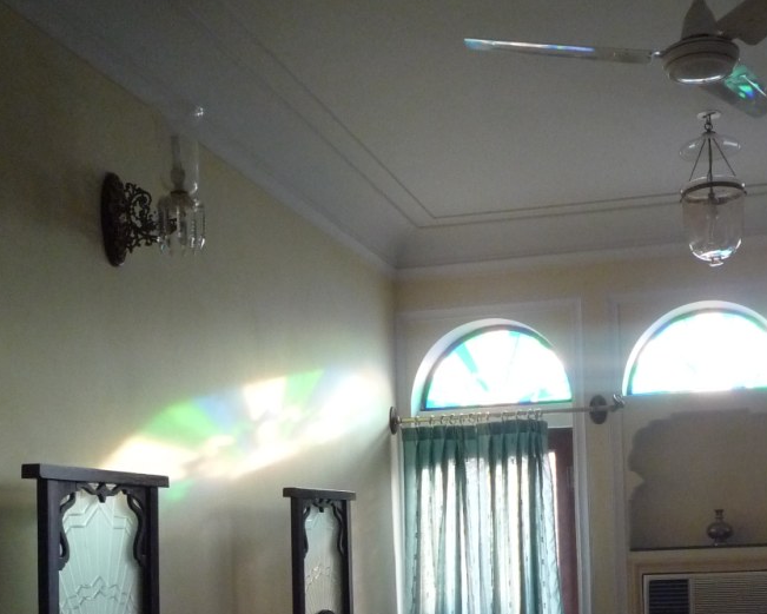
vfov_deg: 32.0
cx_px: 522
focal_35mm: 45
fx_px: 1022
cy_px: 537
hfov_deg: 40.5
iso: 320
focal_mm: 4.4
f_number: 2.8
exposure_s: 1/30
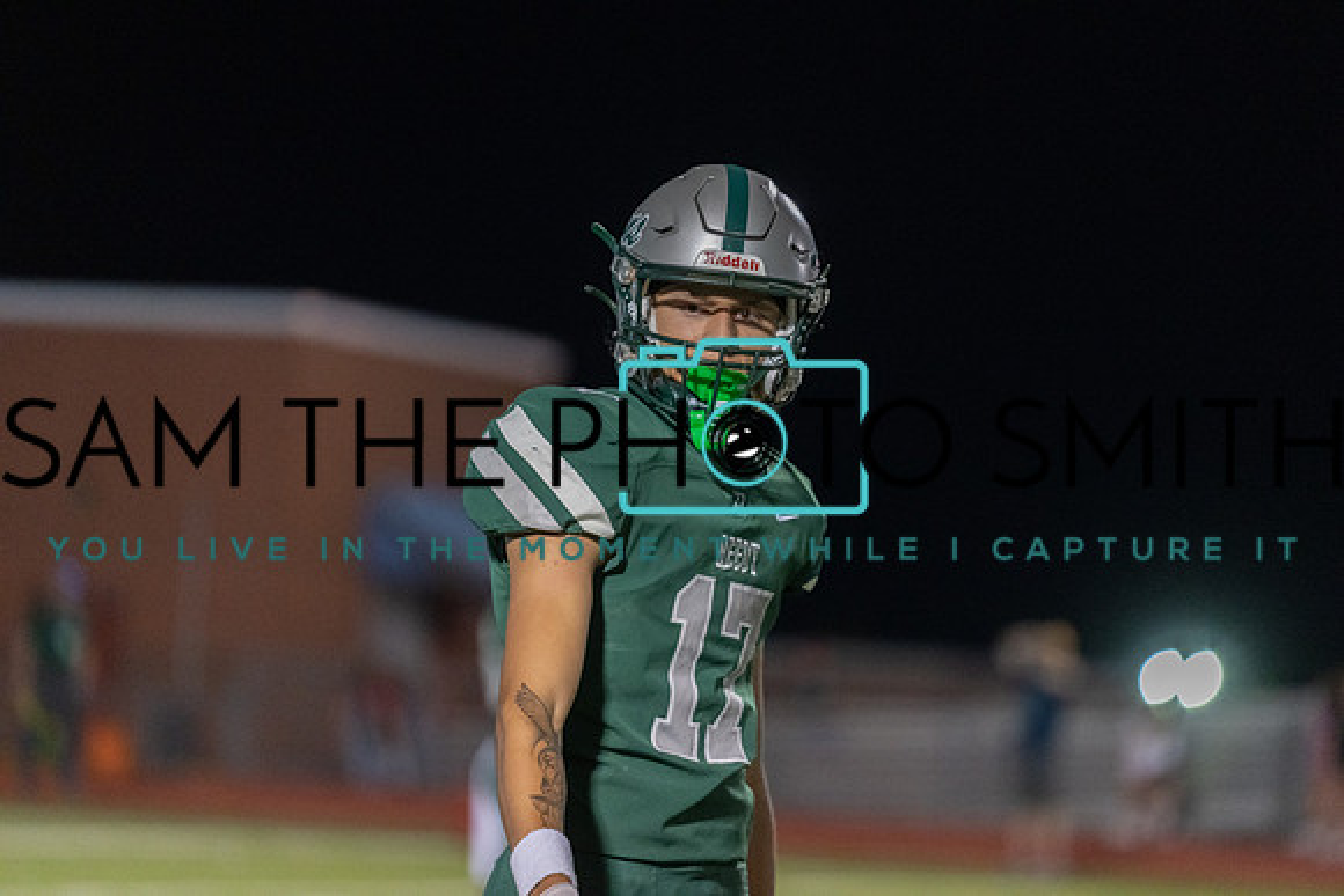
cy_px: 448
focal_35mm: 200
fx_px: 7468
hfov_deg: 10.3
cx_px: 672
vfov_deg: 6.9
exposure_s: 1/1250
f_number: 2.8
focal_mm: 200
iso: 6400
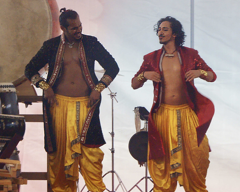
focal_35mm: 117
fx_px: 829
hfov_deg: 16.5
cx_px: 120
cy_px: 62
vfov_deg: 13.2
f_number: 5.6
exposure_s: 1/100
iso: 400
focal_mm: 55
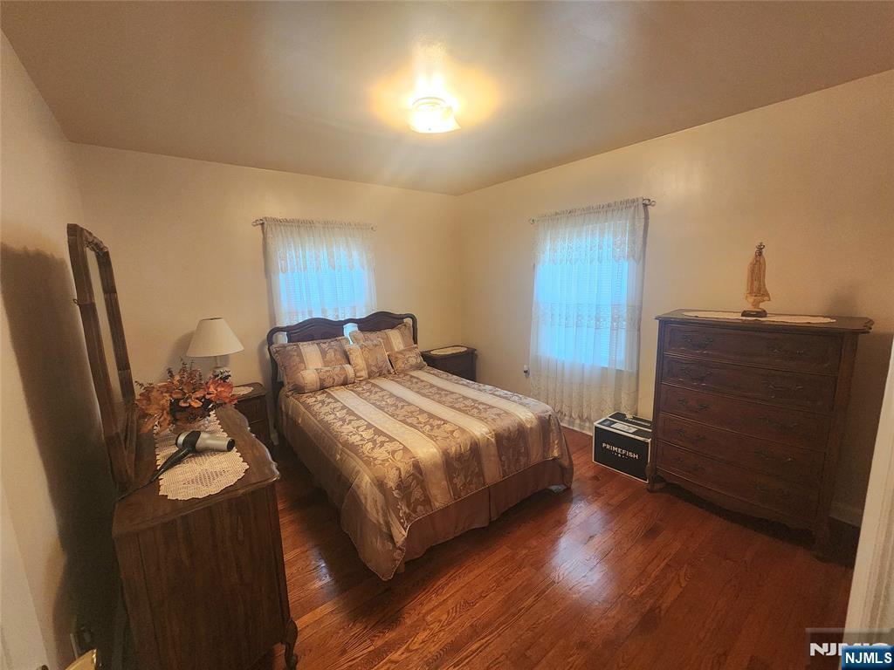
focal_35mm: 13
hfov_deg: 106.2
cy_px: 335
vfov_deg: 89.9
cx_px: 447
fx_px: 336
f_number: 2.2
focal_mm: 2.2
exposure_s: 1/40
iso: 320
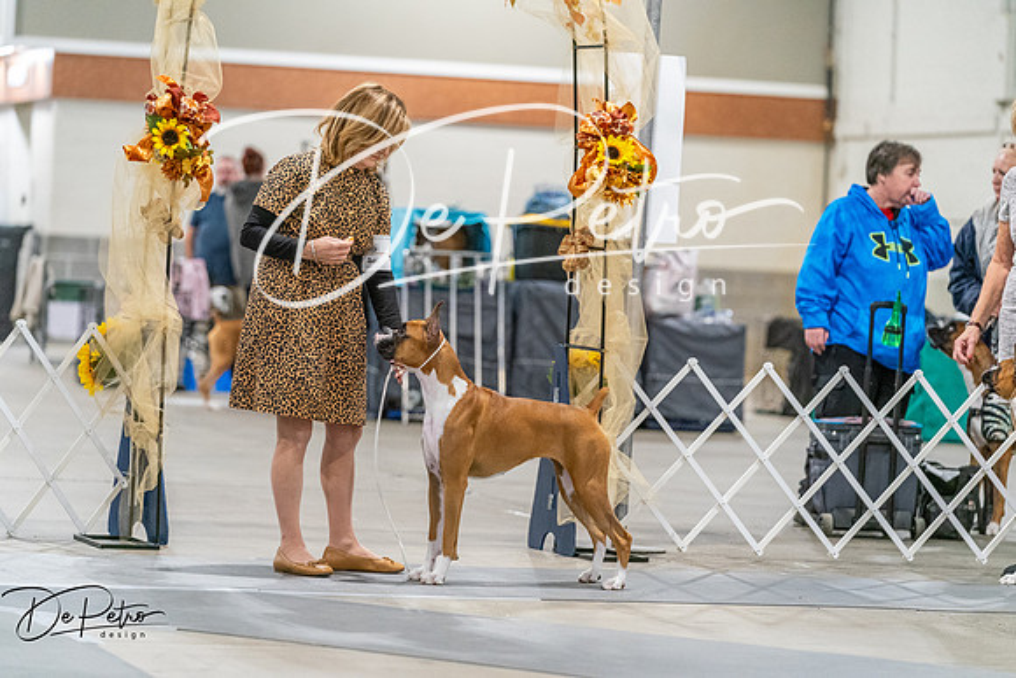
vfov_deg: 8.7
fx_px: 4460
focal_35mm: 158
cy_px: 339
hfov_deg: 13.0
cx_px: 508
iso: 6400
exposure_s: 1/250
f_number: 3.5
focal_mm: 158
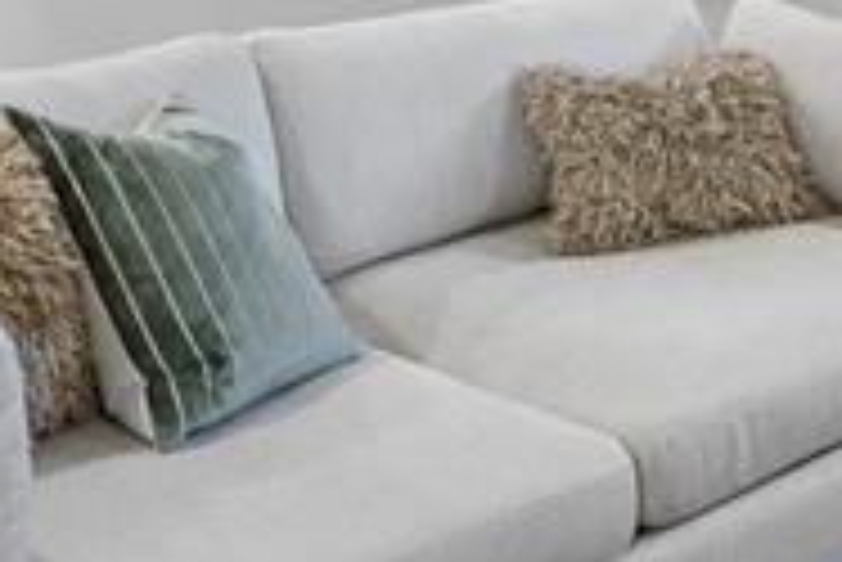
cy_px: -310
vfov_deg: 15.3
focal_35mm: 82
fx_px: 1919
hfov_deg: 24.5
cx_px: 628
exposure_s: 1/30
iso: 200
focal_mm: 10
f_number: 8
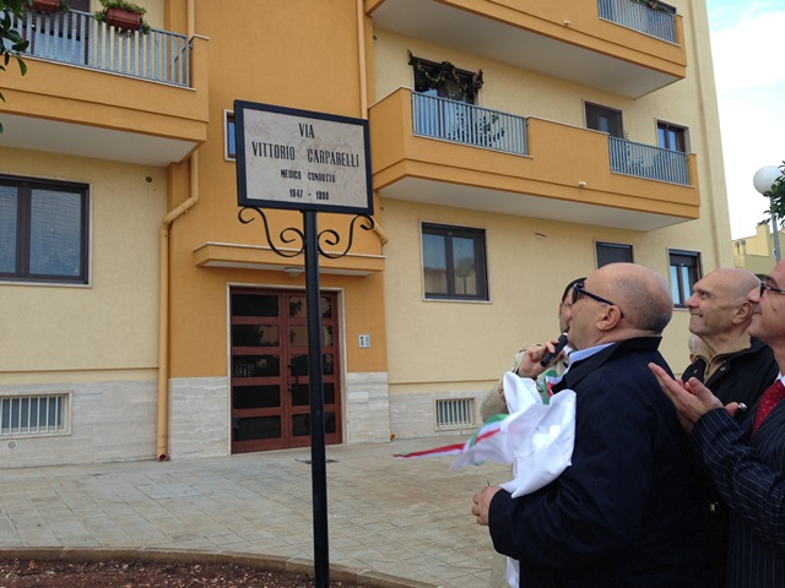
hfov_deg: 55.4
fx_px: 748
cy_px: 294
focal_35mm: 33
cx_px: 392
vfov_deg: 42.9
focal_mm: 4.12
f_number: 2.4
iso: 50
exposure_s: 1/284
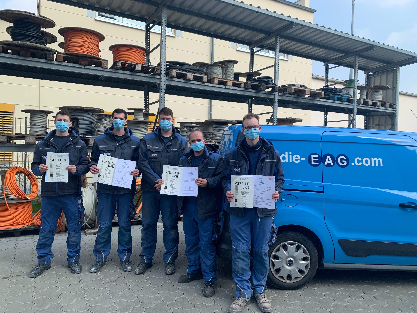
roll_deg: -1.2
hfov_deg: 67.3
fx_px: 313
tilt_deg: +0.2
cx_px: 208
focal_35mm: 26
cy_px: 156
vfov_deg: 53.1
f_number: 1.8
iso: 25
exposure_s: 1/1076
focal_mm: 4.25
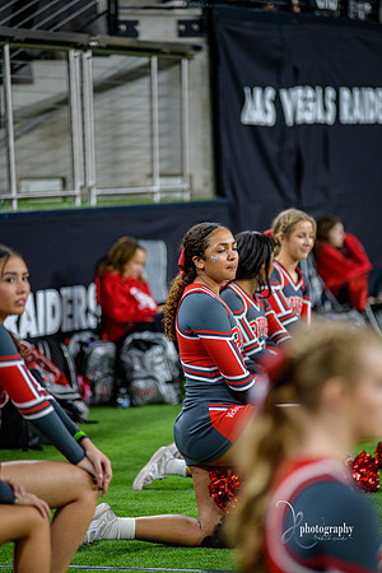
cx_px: 191
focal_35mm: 180
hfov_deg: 7.6
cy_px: 286
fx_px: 2865
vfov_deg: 11.4
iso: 1000
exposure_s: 1/400
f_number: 2.8
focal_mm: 180
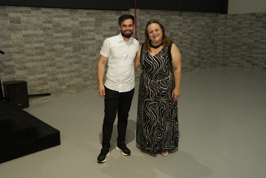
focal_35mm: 35
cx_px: 133
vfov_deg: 37.9
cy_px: 89
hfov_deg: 54.4
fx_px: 259
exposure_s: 1/100
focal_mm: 35
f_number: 2.8
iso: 2000
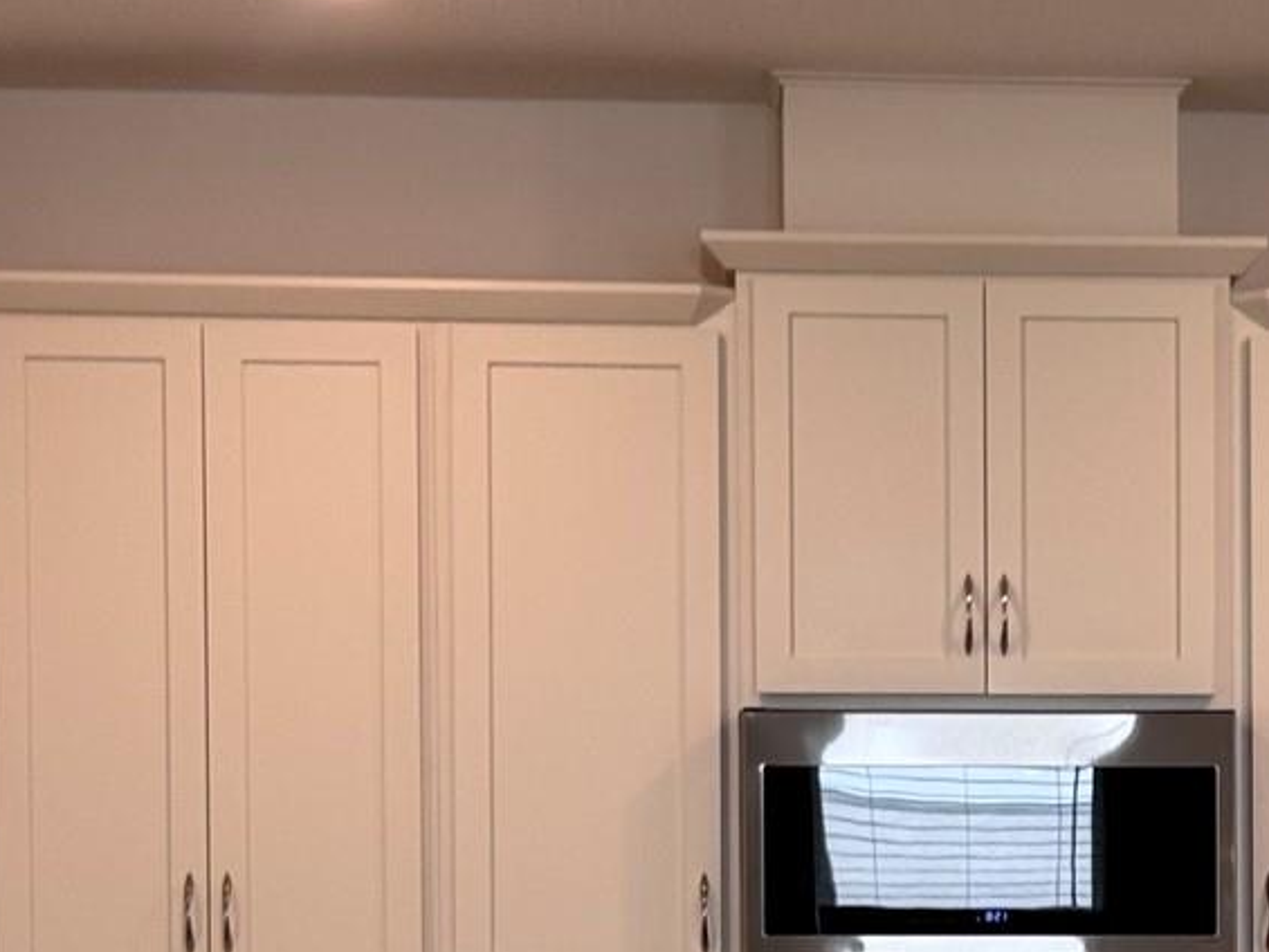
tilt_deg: -1.9
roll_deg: +0.2
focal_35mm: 136
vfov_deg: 10.8
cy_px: 1024
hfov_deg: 14.3
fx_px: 4987
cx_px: 1229
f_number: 1.78
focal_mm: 6.76
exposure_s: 1/60
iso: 50
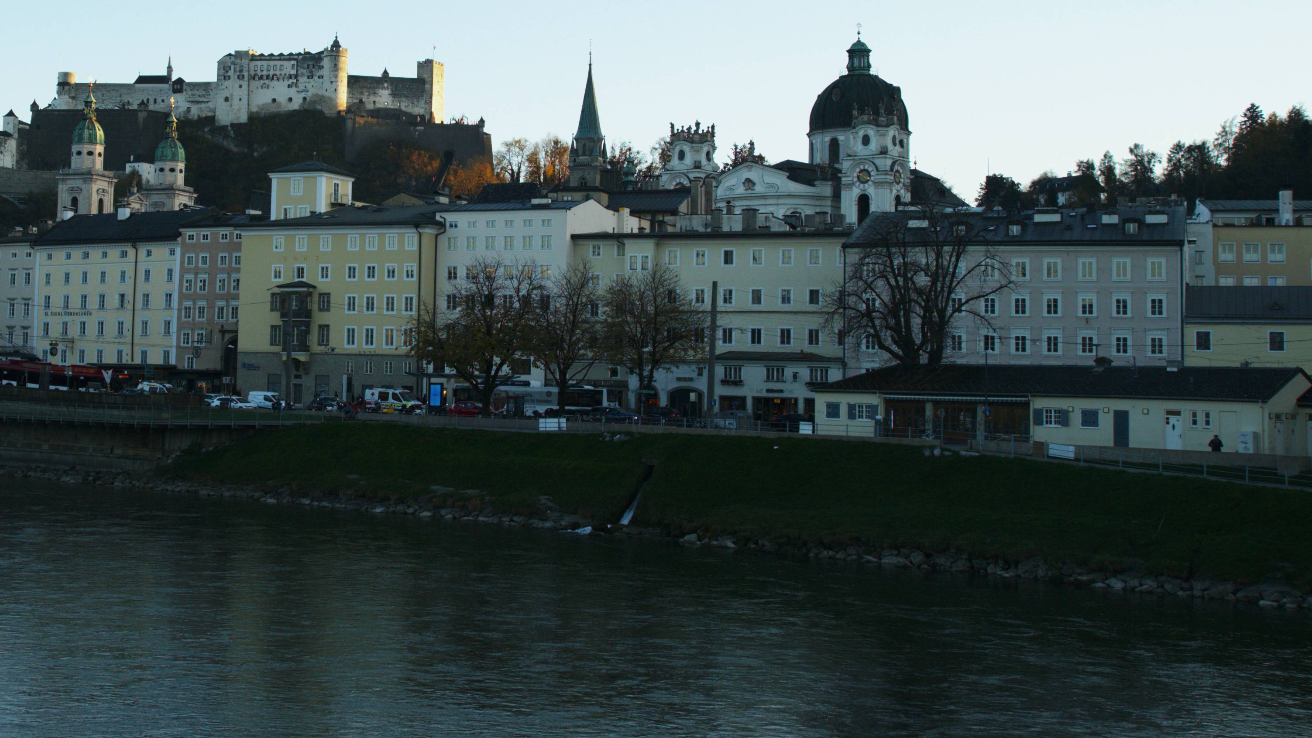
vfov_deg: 24.2
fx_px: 1705
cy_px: 186
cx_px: 440
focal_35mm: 49
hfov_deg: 41.6
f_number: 11
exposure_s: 1/125
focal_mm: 35
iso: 250
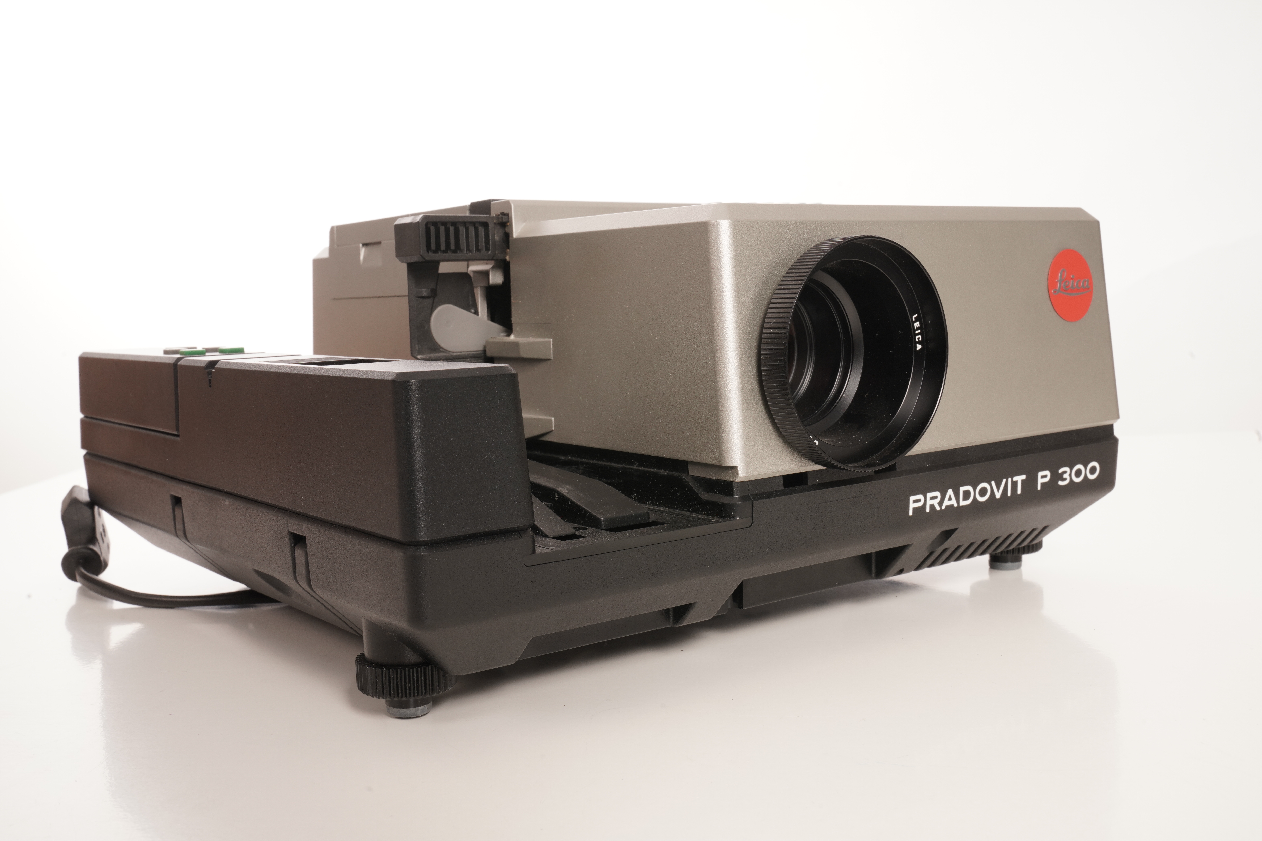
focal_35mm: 37
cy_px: 420
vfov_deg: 35.9
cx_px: 631
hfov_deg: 51.9
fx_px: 1297
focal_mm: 37
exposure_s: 1/160
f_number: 20
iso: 400
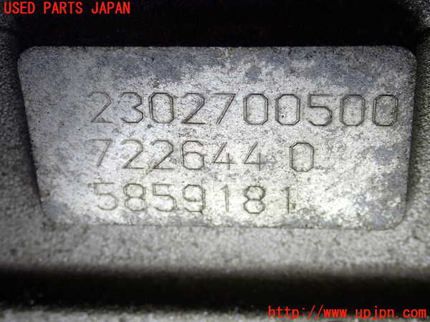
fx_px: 1019
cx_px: 215
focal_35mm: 82
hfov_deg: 23.8
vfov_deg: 18.0
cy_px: 161
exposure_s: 1/400
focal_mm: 14.62
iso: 100
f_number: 5.6
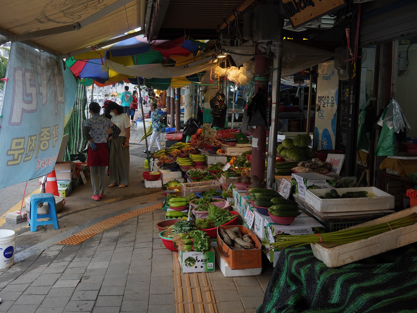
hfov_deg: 48.9
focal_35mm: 38
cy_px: 157
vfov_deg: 37.7
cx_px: 188
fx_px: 458
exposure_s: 1/100
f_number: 10
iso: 800
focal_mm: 35
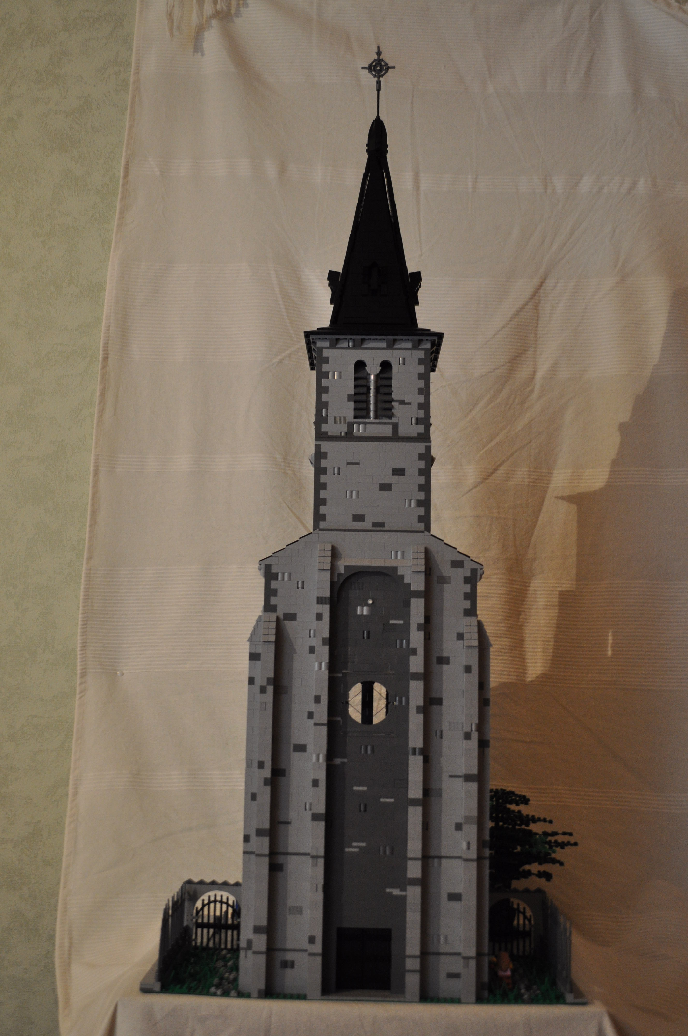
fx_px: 1035
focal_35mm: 36
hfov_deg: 36.8
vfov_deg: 53.2
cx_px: 344
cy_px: 518
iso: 800
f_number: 4
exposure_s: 1/10
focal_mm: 24
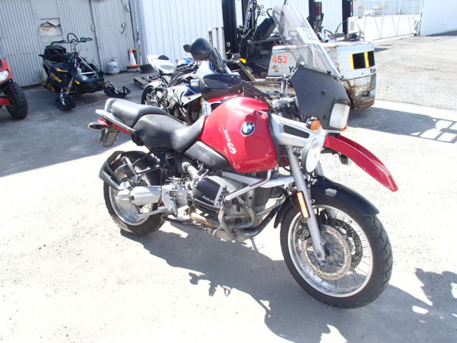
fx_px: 370
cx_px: 228
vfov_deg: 49.7
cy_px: 172
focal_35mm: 28
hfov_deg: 63.4
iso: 100
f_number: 3.9
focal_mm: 5
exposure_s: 1/250
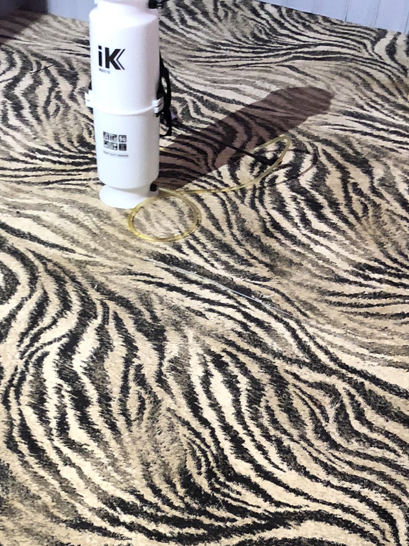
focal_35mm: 57
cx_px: 122
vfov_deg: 32.7
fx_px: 898
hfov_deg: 25.5
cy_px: 451
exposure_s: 1/15
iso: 80
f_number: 1.8
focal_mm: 4
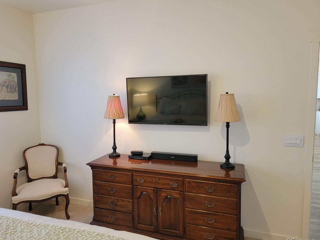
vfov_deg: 54.9
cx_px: 154
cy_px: 120
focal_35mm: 25
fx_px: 231
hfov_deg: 69.4
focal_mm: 6.7
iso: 200
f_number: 1.8
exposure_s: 1/60
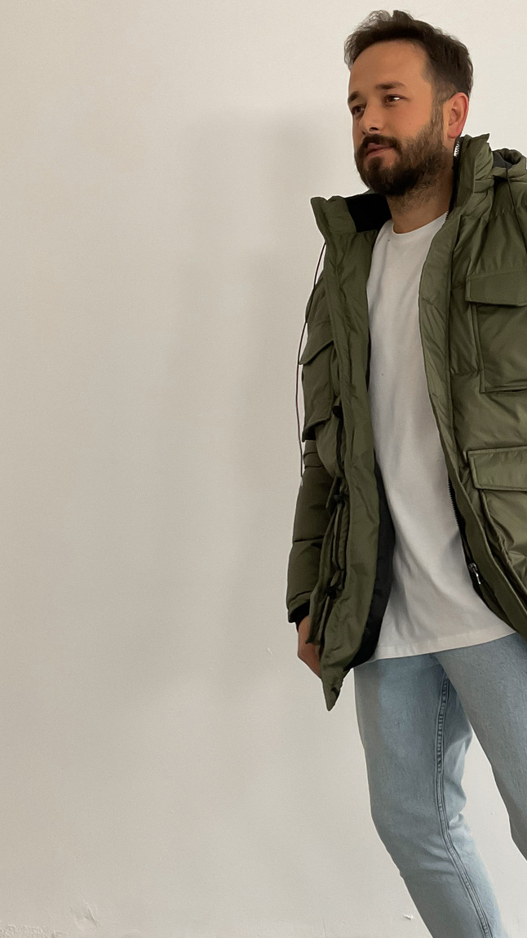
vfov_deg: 46.3
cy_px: 521
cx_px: 476
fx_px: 1093
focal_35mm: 44
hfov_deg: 26.2
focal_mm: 3
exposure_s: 1/50
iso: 100
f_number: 1.8
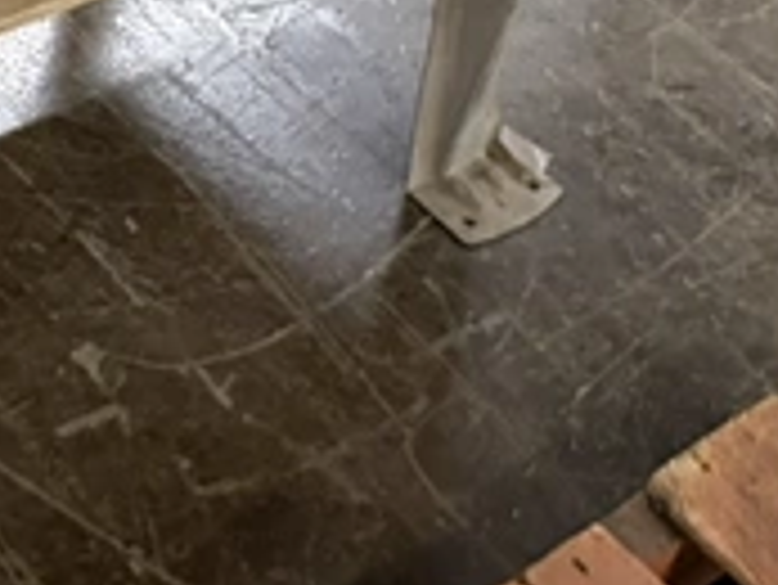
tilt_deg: -33.3
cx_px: -166
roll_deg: -13.2
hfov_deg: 17.9
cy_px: -434
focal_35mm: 104
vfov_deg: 13.0
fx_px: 2339
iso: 500
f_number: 1.78
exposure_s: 1/60
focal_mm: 6.76
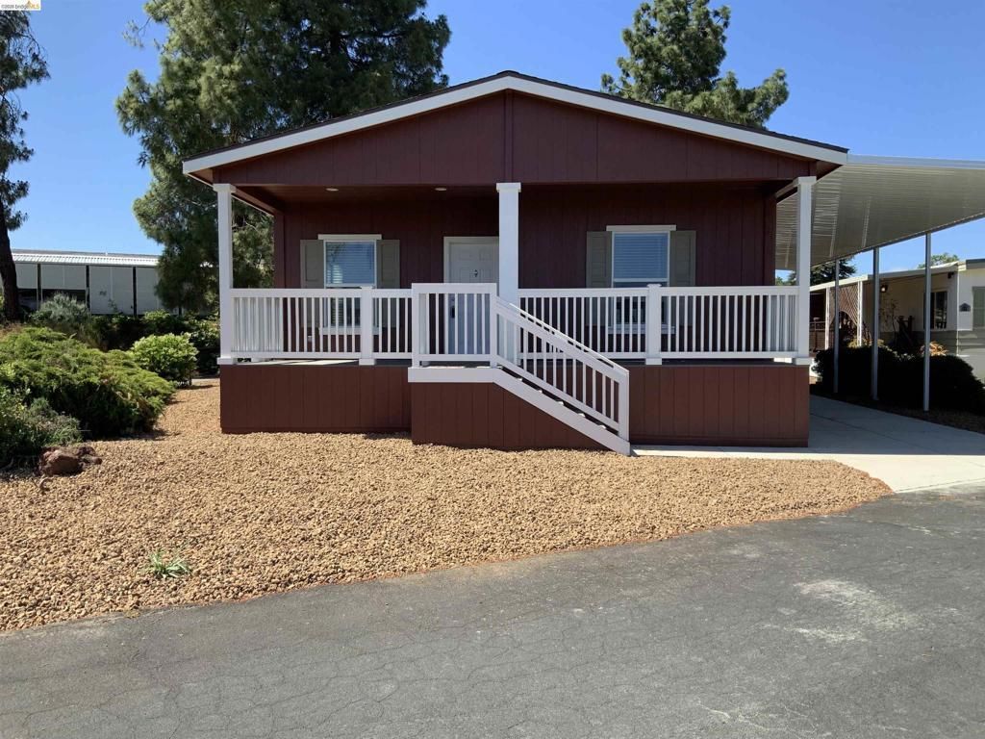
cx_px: 492
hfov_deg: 61.7
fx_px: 825
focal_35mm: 29
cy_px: 370
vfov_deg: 48.2
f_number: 1.8
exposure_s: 1/1168
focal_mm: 3
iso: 16
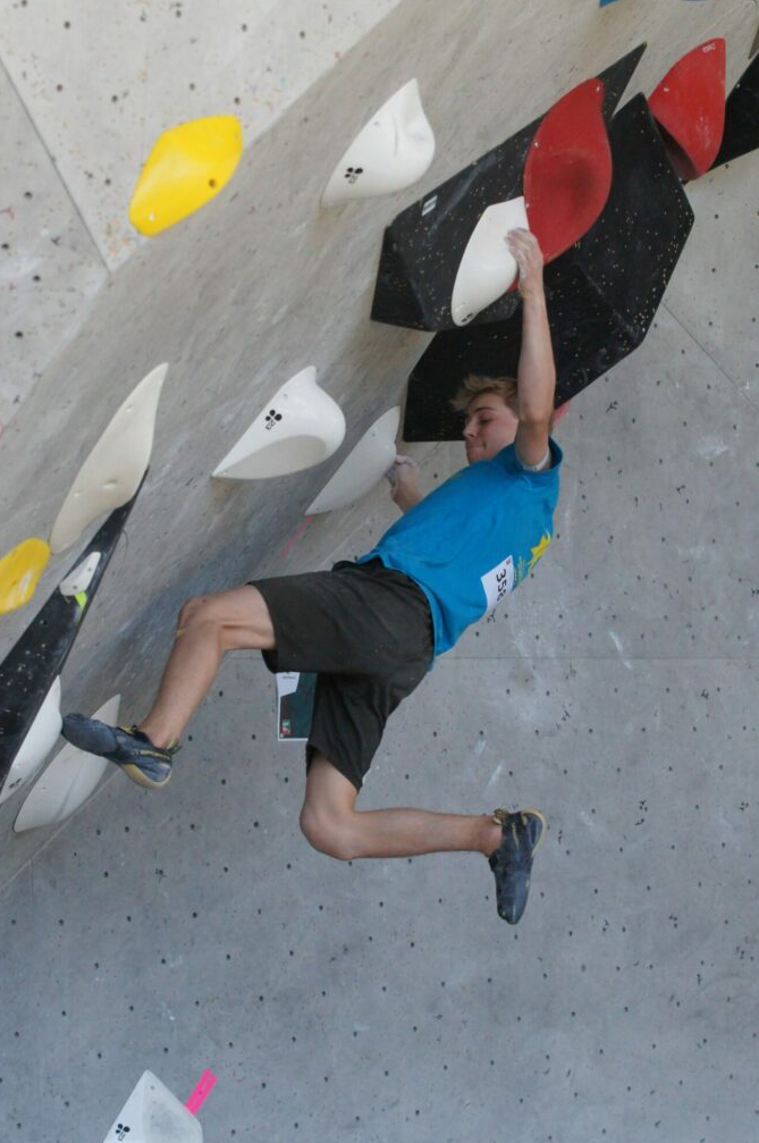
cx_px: 374
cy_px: 569
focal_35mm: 122
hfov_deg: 11.2
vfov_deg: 16.8
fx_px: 3867
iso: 1600
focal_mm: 80
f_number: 3.5
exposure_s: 1/2000
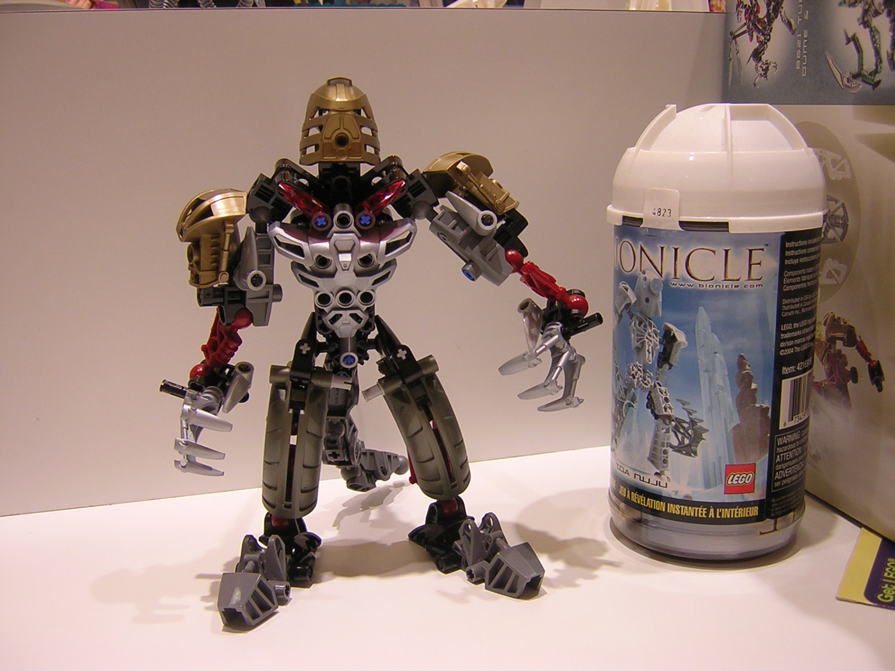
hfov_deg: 51.4
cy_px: 336
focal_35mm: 36
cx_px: 448
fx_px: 931
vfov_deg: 39.7
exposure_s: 1/49.1
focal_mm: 4.7
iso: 100
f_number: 2.6
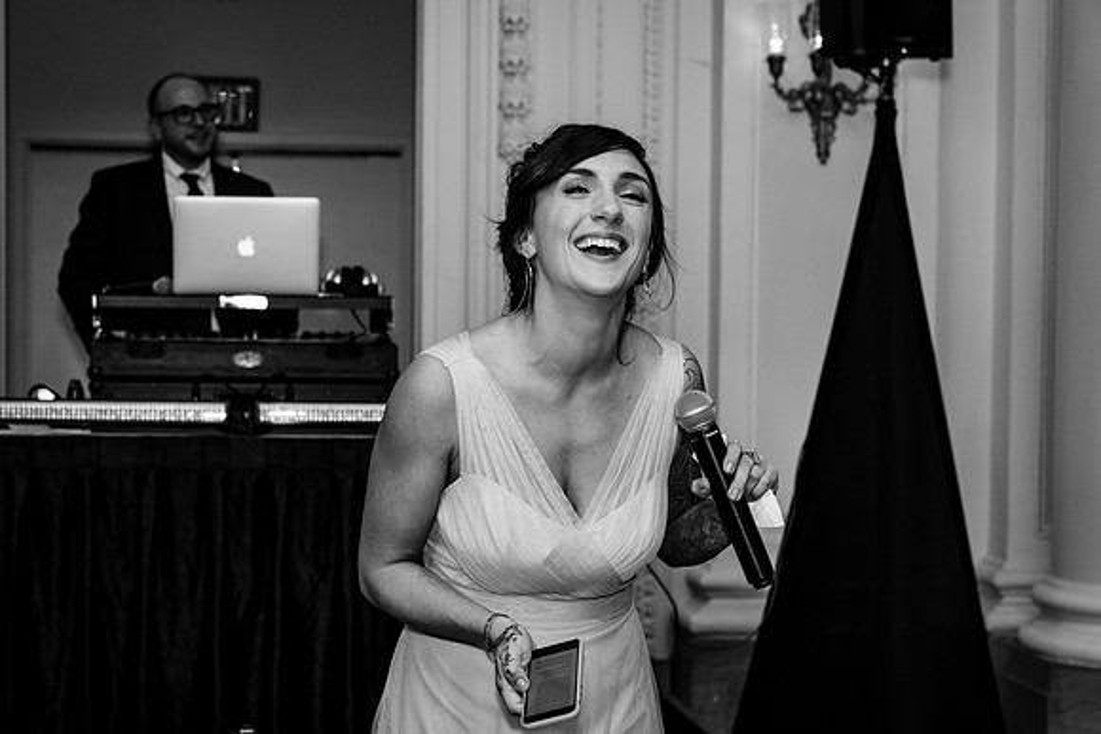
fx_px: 2350
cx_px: 506
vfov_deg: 17.8
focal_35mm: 77
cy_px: 397
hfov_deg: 26.4
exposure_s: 1/200
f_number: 5.6
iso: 1000
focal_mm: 70
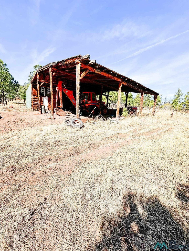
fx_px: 102
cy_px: 126
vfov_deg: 102.1
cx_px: 94
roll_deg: -3.8
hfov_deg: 85.7
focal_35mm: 14
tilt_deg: -8.2
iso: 50
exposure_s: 1/1742
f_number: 2.2
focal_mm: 2.22
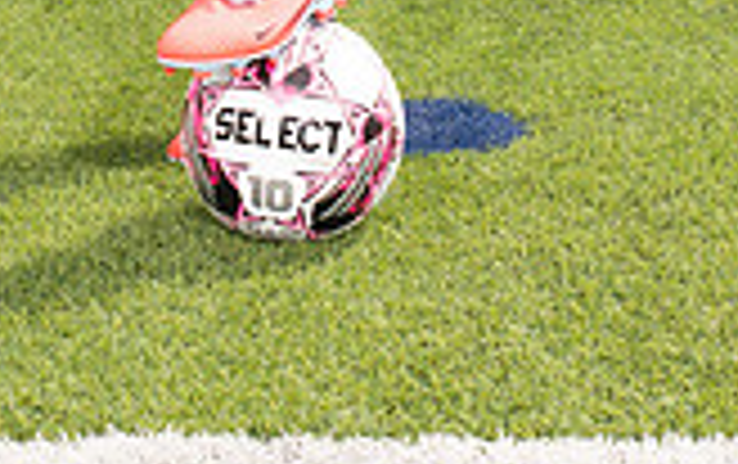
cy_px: -532
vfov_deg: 11.0
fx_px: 2135
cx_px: 328
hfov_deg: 19.6
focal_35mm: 106
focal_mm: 38
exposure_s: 1/400
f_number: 7.1
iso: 125
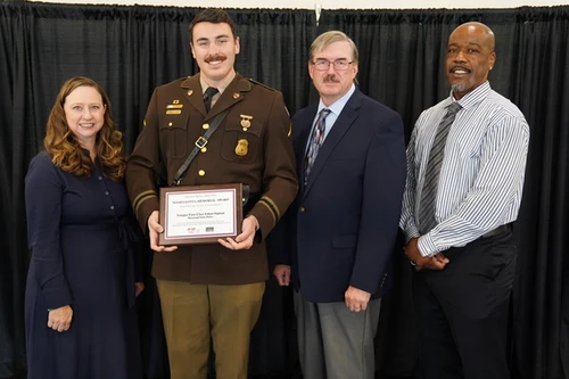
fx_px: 679
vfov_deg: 31.2
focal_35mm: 43
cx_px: 284
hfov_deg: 45.4
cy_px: 190
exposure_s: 1/160
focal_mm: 43
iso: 3200
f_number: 2.8
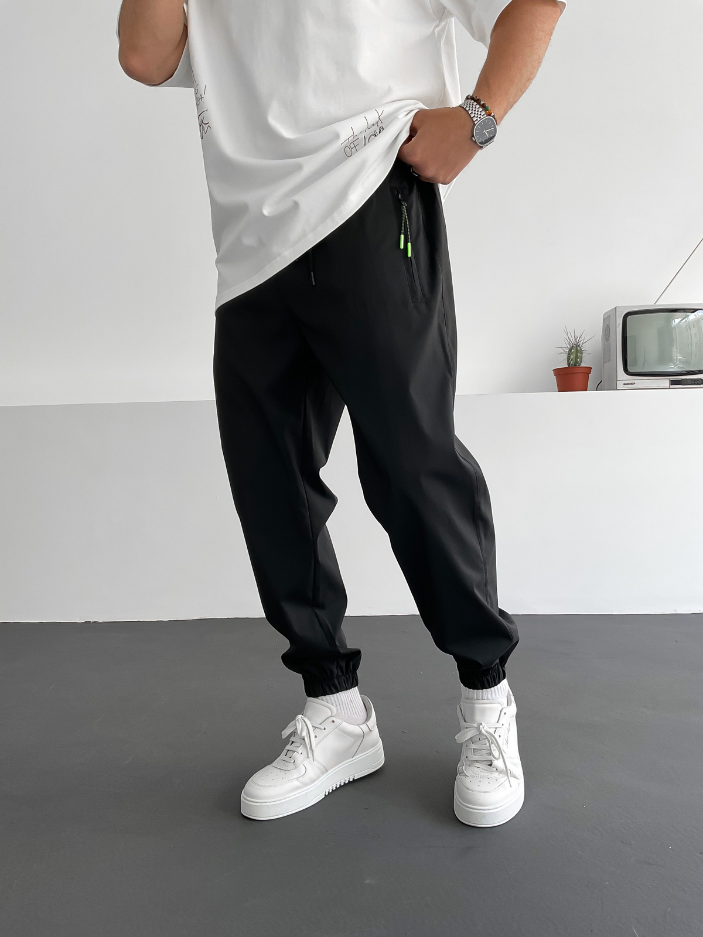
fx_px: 785
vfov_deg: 61.7
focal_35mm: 29
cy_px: 468
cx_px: 352
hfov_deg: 48.2
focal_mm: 3
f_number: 1.8
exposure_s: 1/120
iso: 32
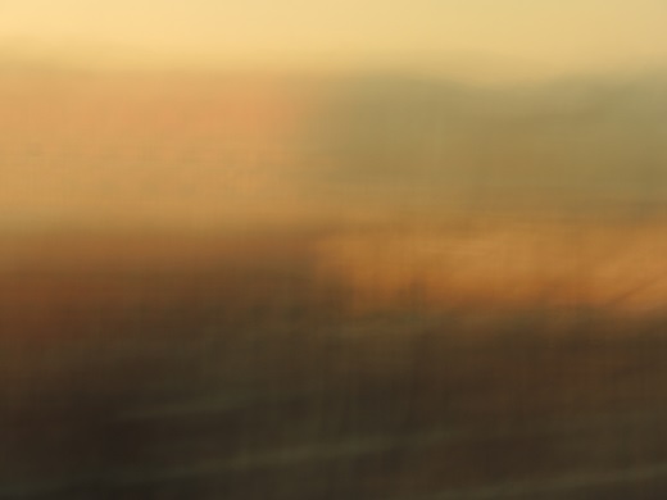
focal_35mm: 200
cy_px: 250
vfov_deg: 7.4
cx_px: 334
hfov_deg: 9.9
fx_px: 3854
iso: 80
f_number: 8
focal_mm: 42.8
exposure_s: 5
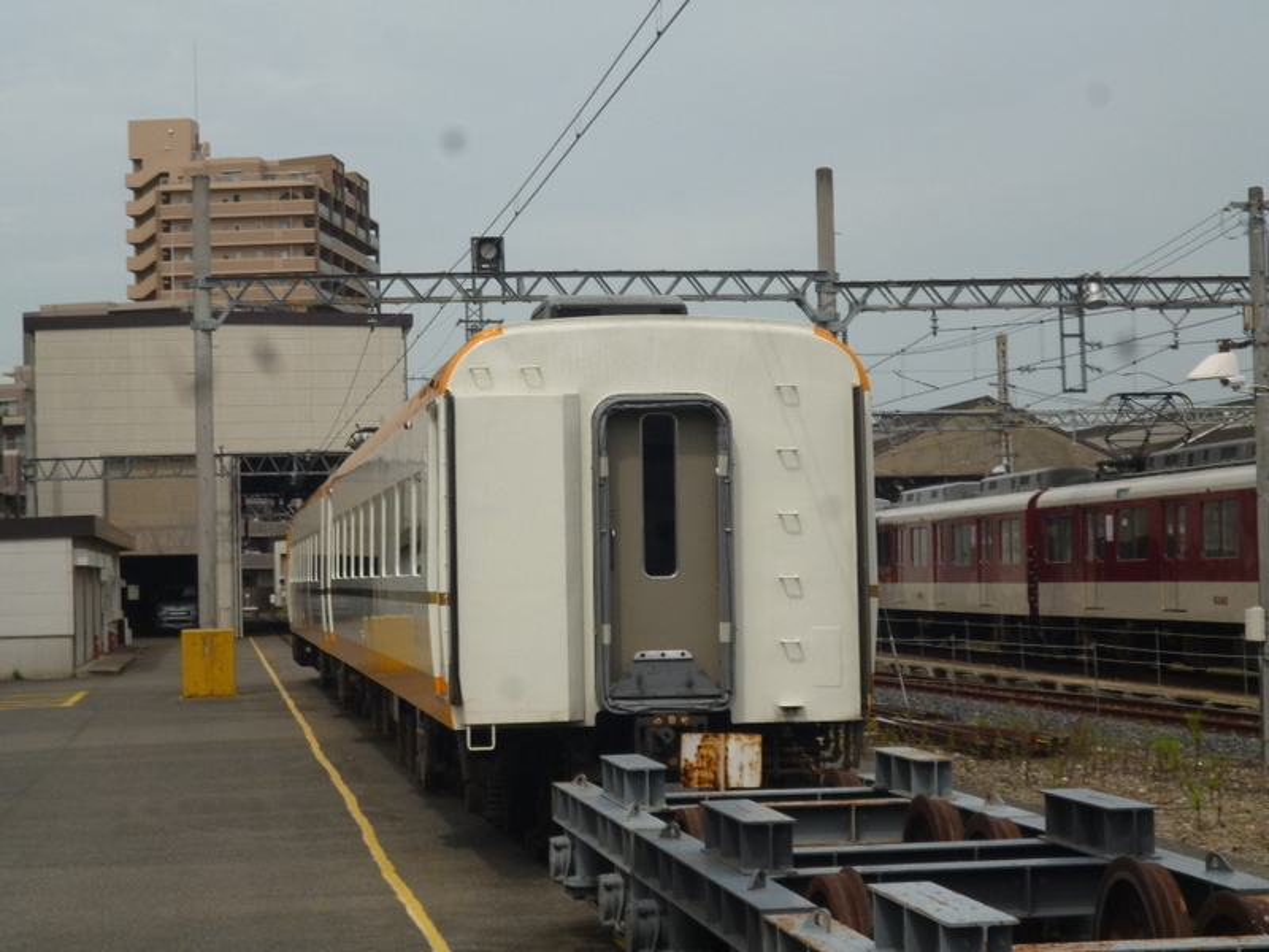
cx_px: 634
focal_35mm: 78
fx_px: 2859
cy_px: 476
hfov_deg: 25.0
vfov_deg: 18.9
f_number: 16
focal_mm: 13.9
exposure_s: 1/100
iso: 125
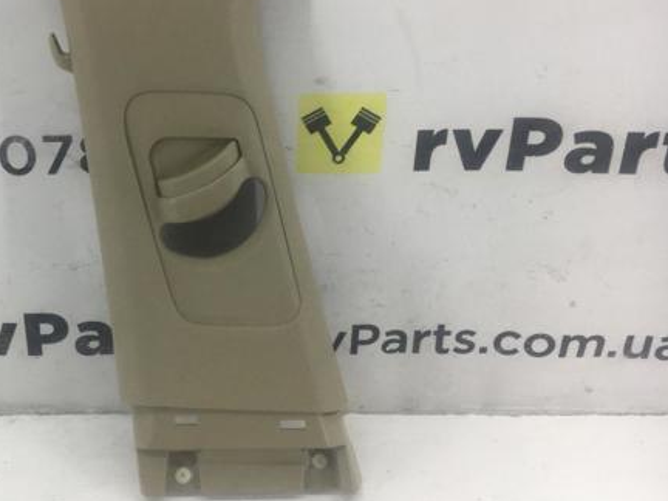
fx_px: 830
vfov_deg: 33.6
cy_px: 223
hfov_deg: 42.8
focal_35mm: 43
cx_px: 189
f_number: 2.2
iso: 40
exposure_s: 1/100
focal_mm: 4.15
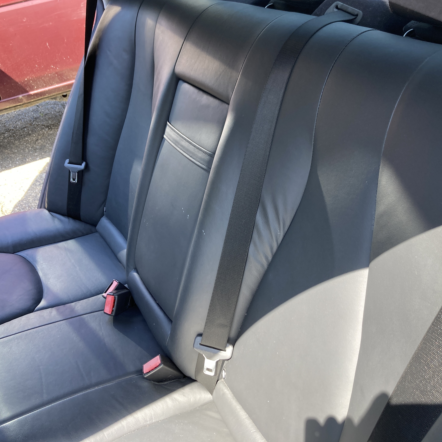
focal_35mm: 34
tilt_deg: -33.9
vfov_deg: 48.4
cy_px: 215
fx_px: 491
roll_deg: +10.0
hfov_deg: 48.4
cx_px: 243
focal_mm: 3.99
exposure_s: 1/121
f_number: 1.8
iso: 40
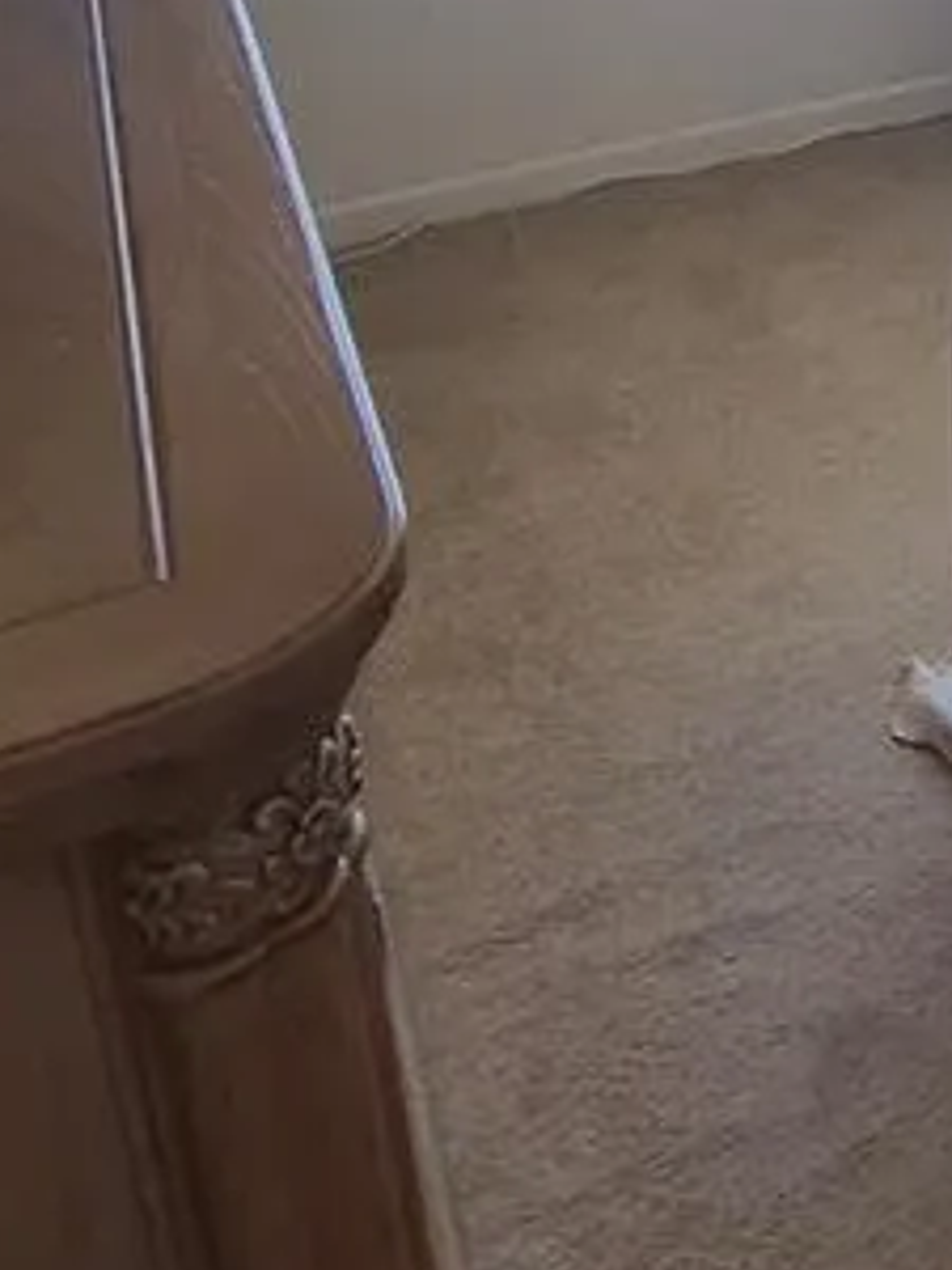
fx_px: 1907
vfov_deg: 32.4
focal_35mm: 52
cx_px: 1396
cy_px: -131
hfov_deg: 23.1
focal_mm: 1.74
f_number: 2.2
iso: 50
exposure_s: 1/60
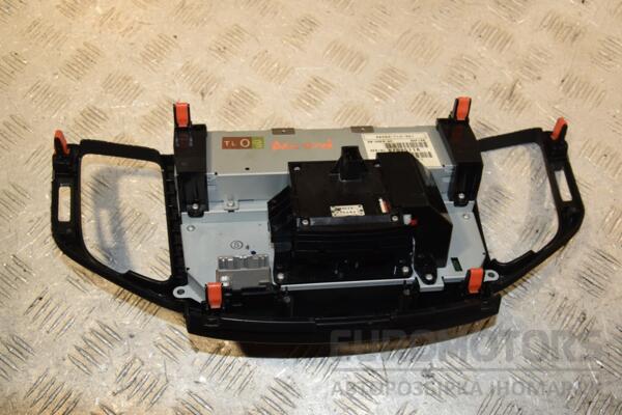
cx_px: 311
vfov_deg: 31.9
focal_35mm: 42
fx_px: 726
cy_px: 208
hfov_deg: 46.4
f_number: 8
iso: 800
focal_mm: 28
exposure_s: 1/200
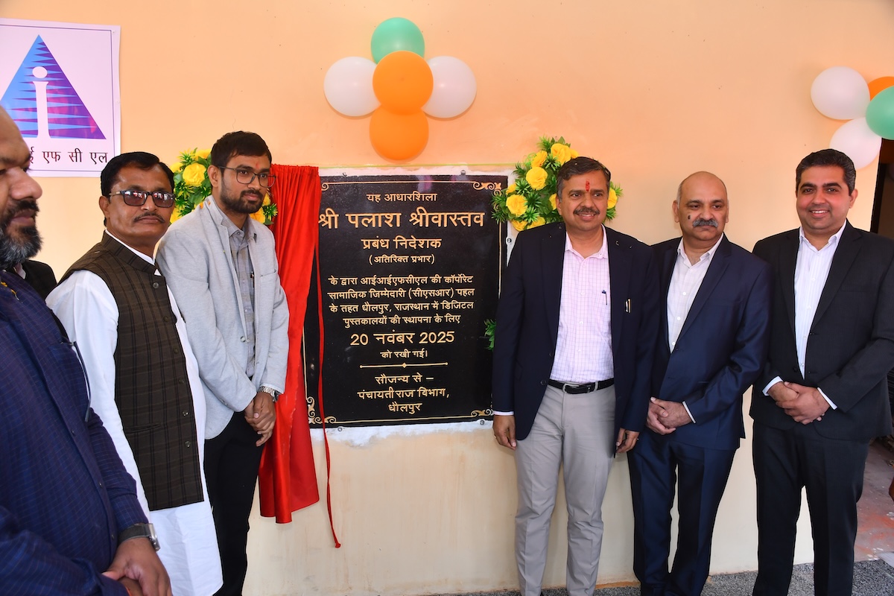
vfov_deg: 47.9
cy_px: 298
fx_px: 670
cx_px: 447
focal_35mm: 27
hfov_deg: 67.4
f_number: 5.6
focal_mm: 18
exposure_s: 1/125
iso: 500
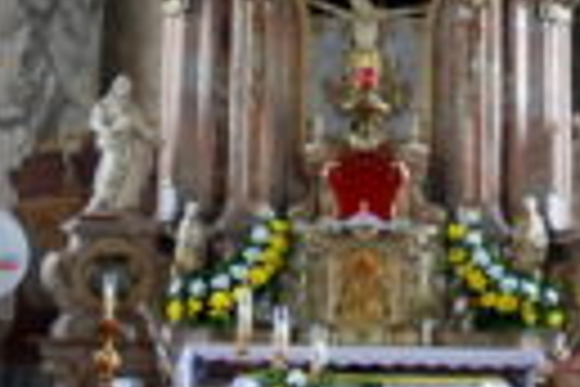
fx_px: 1692
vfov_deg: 12.8
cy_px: -43
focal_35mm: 105
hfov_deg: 19.4
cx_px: 351
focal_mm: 18
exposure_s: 1/40
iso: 800
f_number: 3.5
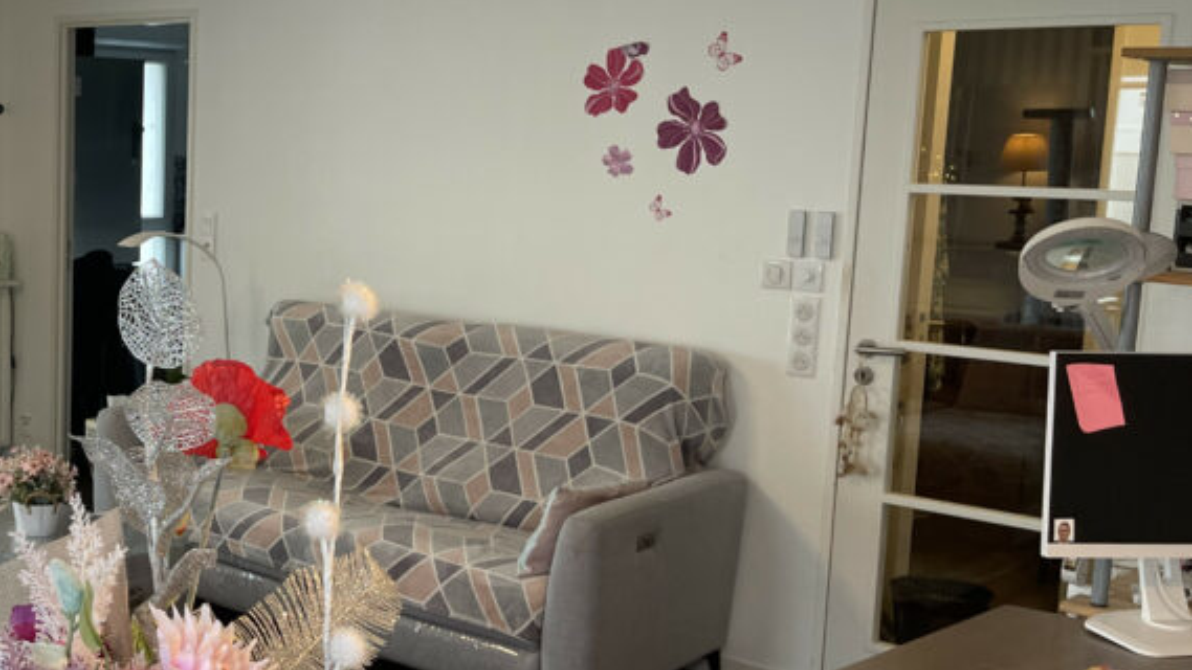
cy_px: 335
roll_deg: -1.1
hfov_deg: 39.6
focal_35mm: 49
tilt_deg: -7.4
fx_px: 1549
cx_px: 165
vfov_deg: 24.4
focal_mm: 5.1
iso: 125
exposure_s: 1/100
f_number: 1.6
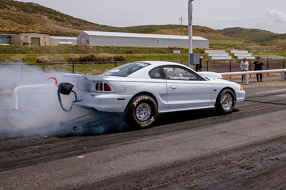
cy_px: 72
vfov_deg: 29.9
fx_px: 356
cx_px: 191
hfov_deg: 43.2
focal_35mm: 45
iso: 200
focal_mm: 30
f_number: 10
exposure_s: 1/500
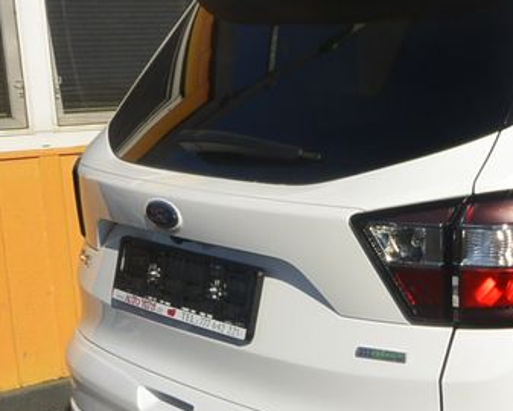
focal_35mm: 77
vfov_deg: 19.8
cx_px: 621
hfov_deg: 22.7
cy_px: 313
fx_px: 1170
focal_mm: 10
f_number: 14
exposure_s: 1/250
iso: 160
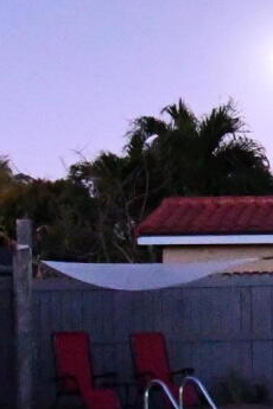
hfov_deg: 14.7
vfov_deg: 23.3
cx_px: 401
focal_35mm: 87
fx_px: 990
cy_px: 273
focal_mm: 10
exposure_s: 1/20
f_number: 3.5
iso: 12800
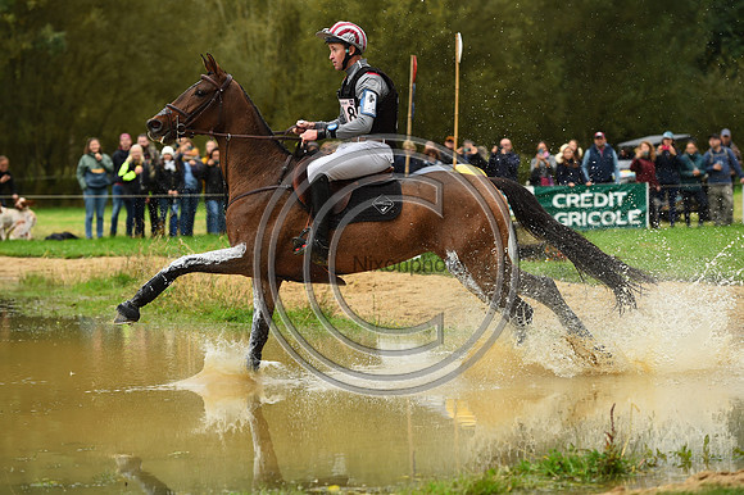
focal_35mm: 135
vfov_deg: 10.1
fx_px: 2788
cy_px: 248
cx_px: 372
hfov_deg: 15.2
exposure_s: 1/1250
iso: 1250
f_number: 4.5
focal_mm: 135
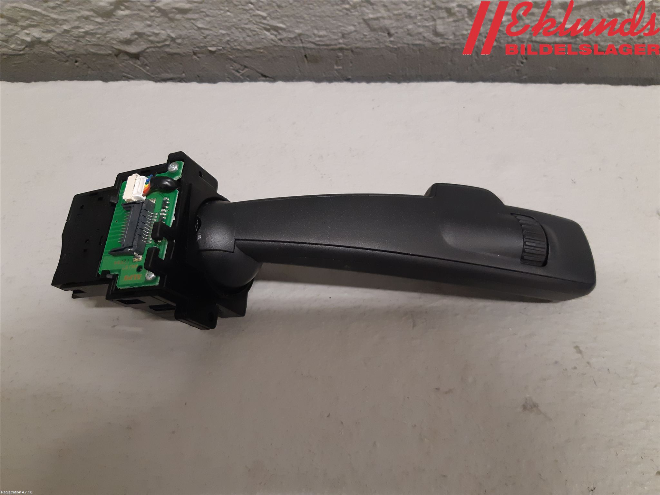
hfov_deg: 67.3
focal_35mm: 26
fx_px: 496
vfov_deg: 53.1
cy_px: 248
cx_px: 330
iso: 200
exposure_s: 1/50
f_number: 1.7
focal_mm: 3.93
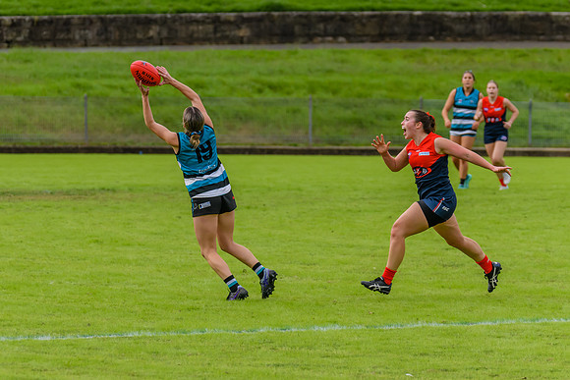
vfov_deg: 3.8
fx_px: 5704
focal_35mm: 360
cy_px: 181
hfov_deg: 5.7
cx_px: 239
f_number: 6.3
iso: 800
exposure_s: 1/2000
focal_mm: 250
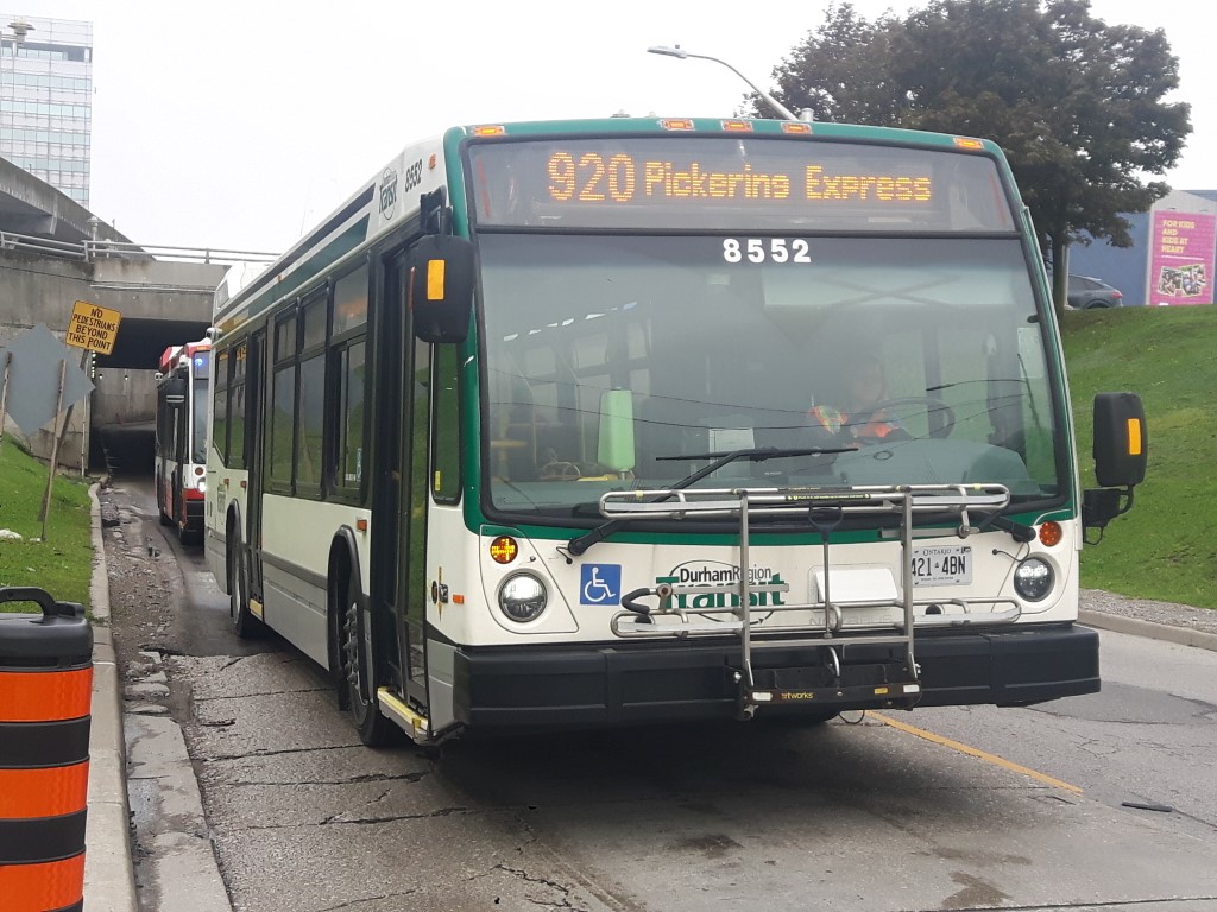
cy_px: 456
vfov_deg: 45.4
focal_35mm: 31
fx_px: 1090
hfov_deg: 58.4
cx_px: 608
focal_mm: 3.7
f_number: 1.9
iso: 40
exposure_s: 1/421
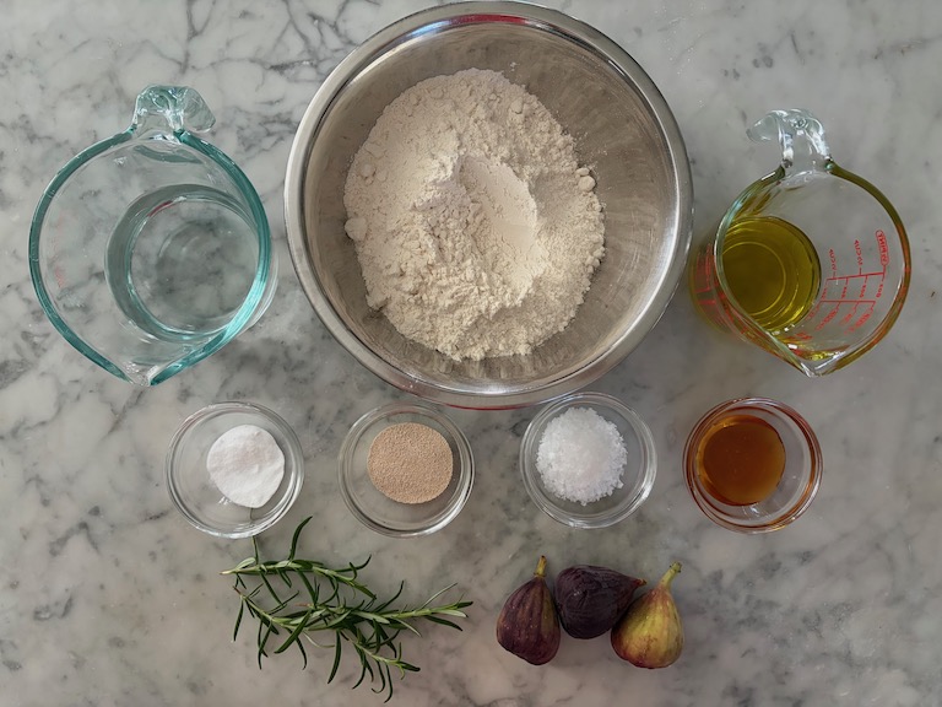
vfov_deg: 53.1
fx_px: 708
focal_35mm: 26
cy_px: 354
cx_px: 471
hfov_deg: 67.3
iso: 320
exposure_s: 1/60
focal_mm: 5.96
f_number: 1.6
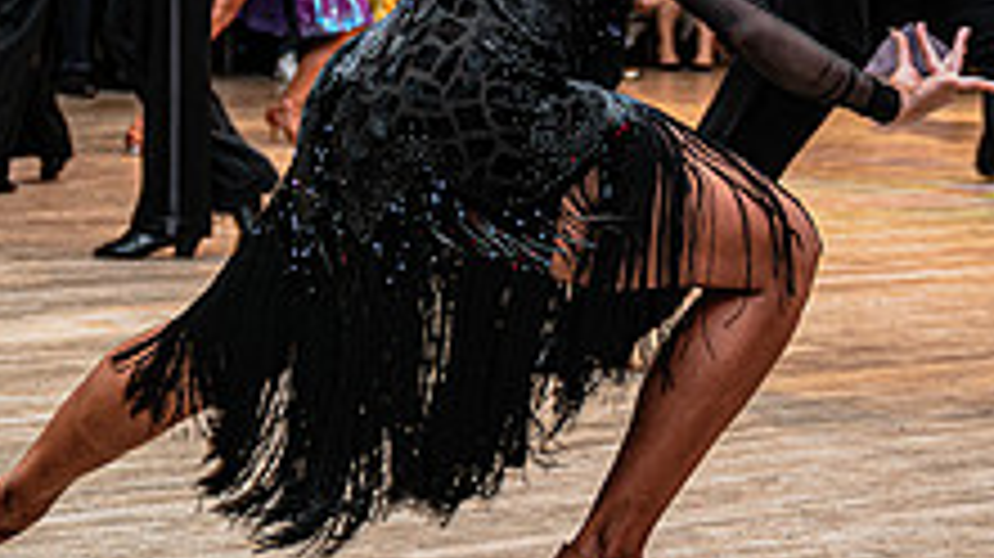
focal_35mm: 113
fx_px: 2977
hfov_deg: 18.9
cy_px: -193
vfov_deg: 10.4
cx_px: 617
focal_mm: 35
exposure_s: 1/125
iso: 200
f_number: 2.8
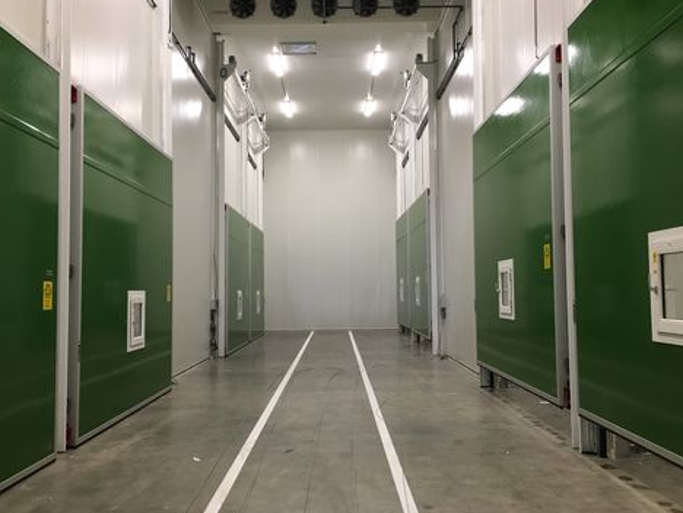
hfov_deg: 58.3
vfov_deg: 45.4
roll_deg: +1.1
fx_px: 612
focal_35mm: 31
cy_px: 259
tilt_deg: +2.7
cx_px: 328
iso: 125
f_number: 2.2
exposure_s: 1/33
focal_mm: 4.15
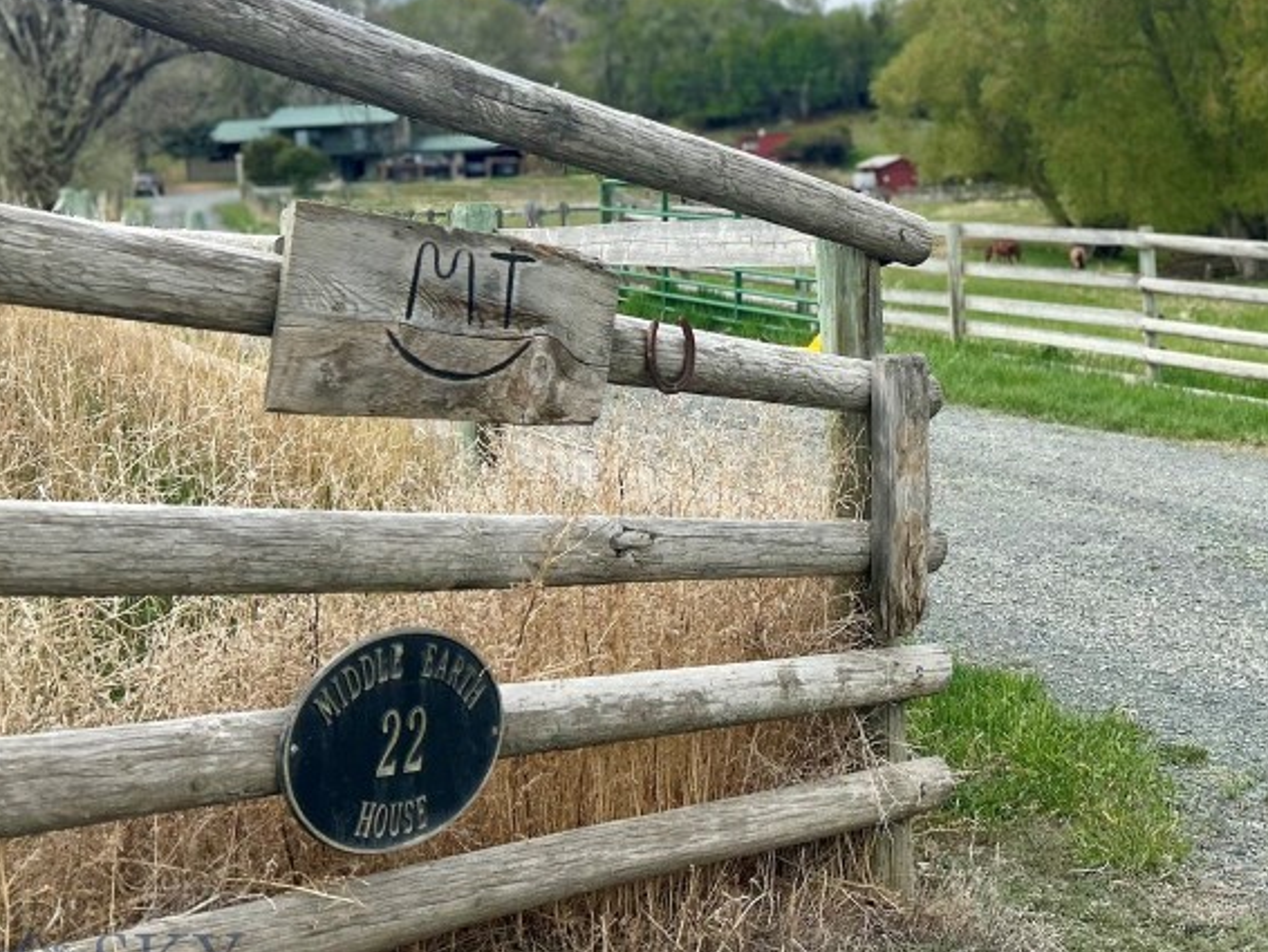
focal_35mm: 47
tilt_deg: +0.2
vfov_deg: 30.2
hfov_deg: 39.3
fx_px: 1722
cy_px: 199
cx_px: 957
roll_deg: +3.6
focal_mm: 5.7
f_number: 1.5
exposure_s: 1/3356
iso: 50
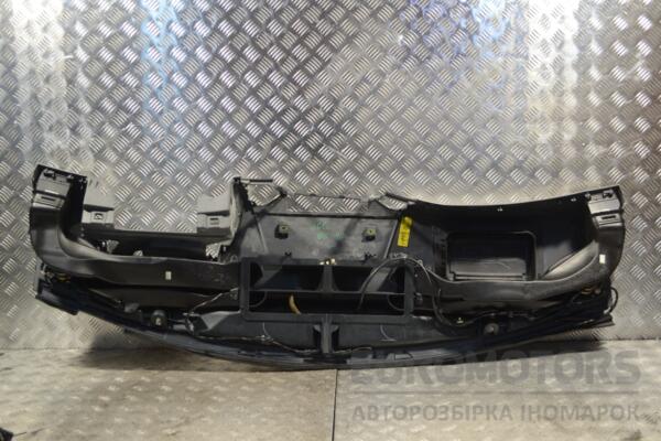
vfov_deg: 29.9
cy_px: 220
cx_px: 330
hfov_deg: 43.6
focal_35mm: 45
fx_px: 826
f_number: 4.5
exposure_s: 1/30
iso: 180
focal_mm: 30
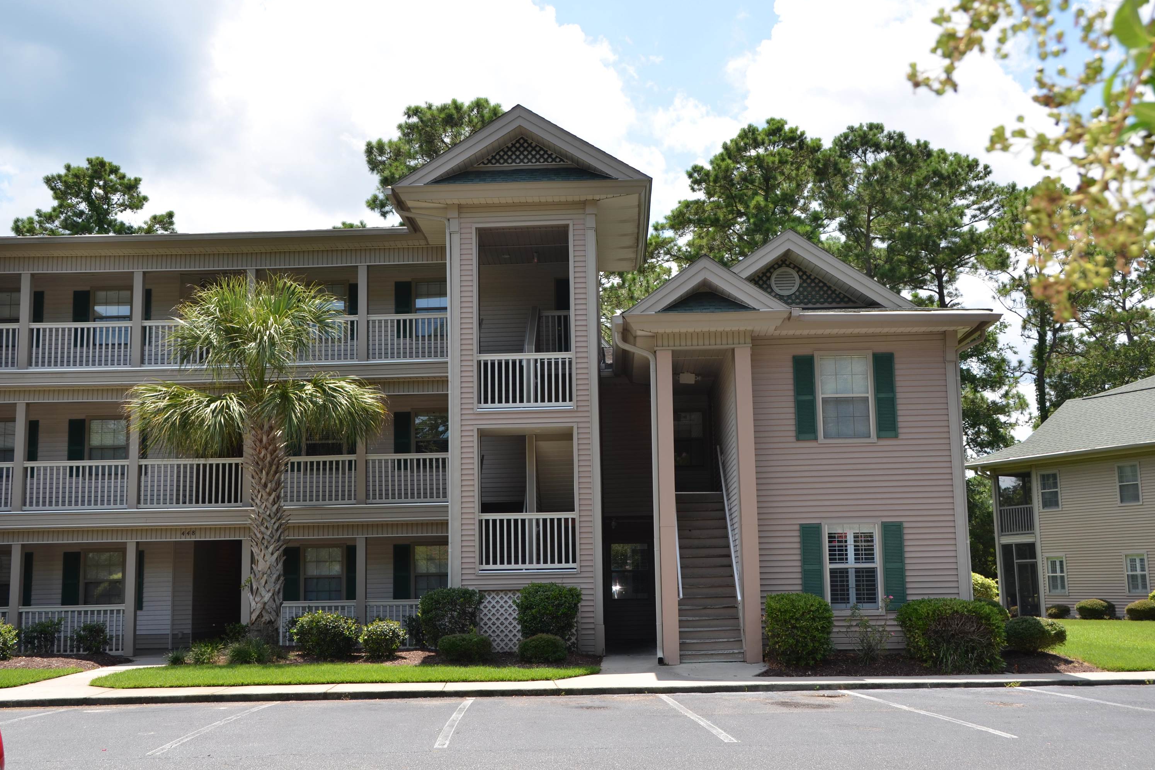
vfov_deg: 33.4
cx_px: 581
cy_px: 385
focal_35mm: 40
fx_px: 1283
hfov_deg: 48.5
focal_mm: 26
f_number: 7.1
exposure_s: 1/250
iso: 100
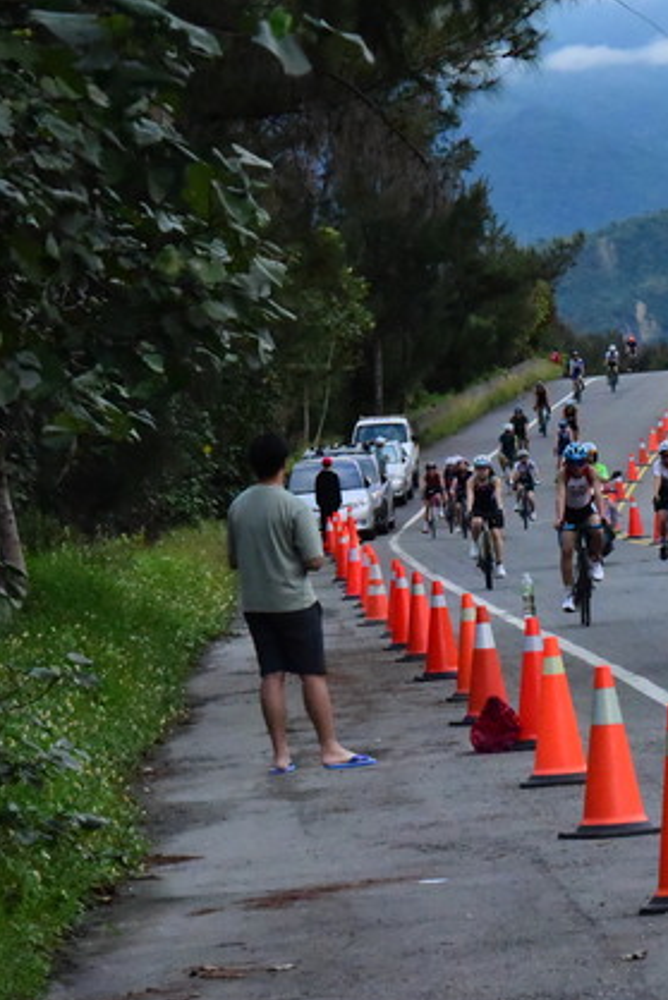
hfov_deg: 6.1
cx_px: 587
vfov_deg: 9.2
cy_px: 506
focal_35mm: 224
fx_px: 6229
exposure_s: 1/3200
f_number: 14
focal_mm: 120
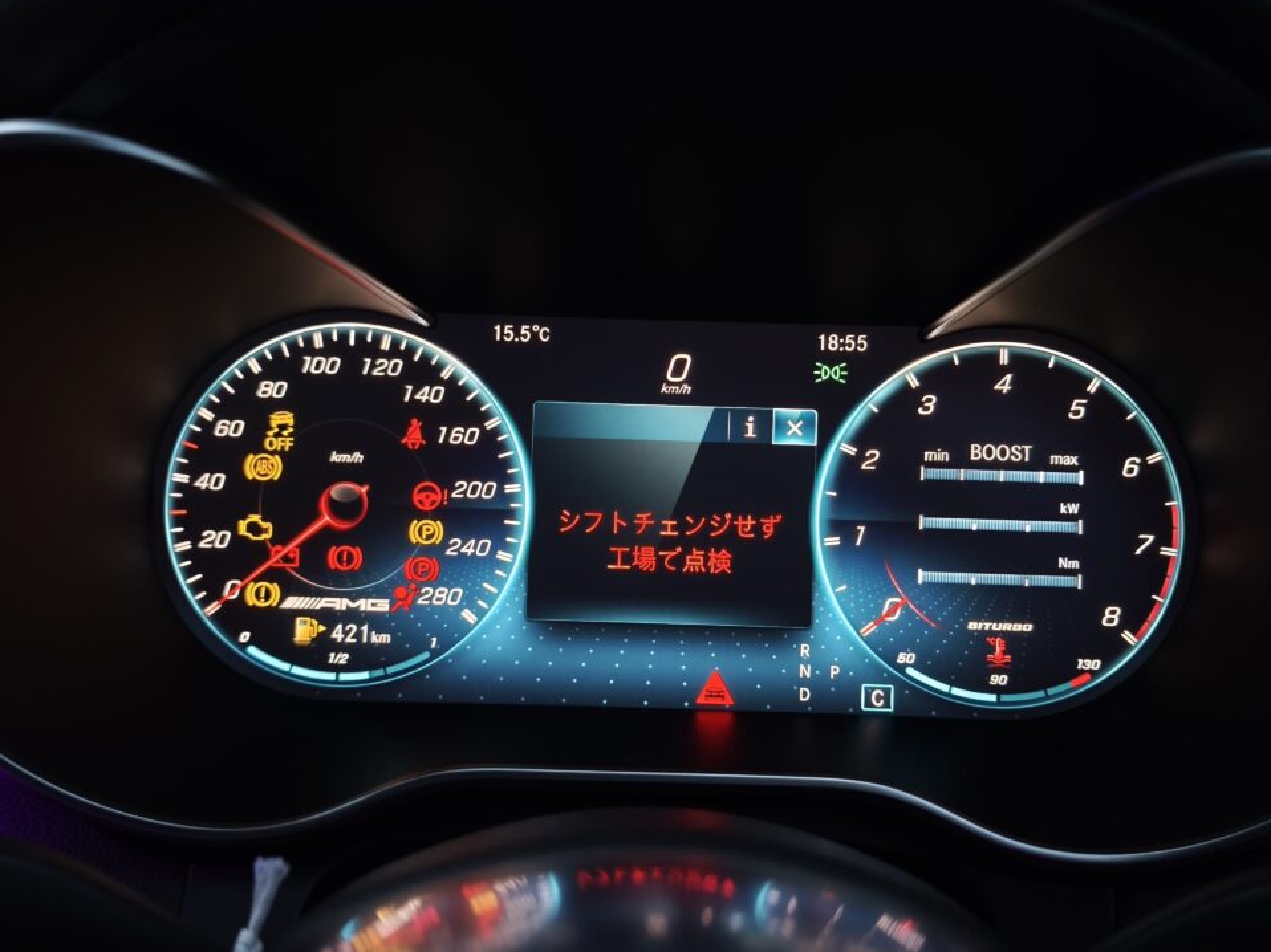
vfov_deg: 45.4
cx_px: 671
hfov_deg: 58.3
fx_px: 1138
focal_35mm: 31
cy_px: 503
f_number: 1.6
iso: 3200
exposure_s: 1/18.3
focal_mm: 6.57
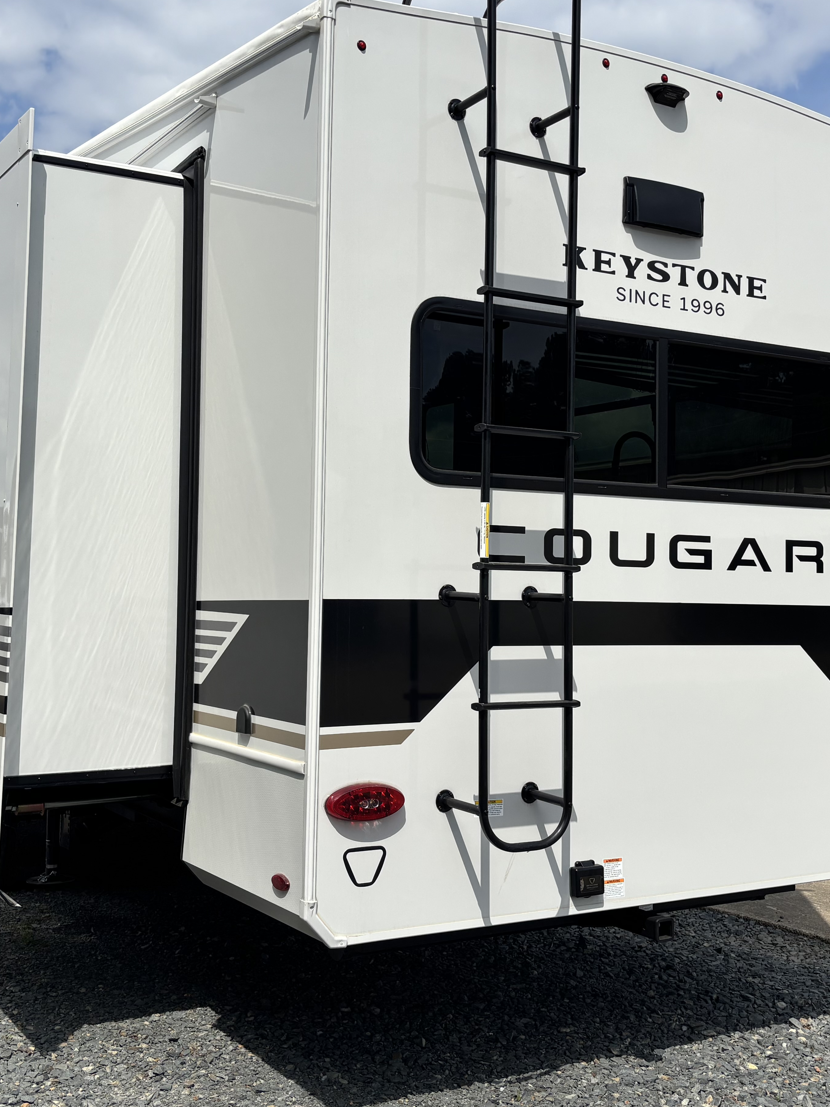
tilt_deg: +3.2
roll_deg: -0.5
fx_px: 1311
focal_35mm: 41
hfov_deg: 35.1
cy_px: 504
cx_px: 385
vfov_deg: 45.7
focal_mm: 5.96
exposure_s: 1/6711
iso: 50
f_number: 1.6
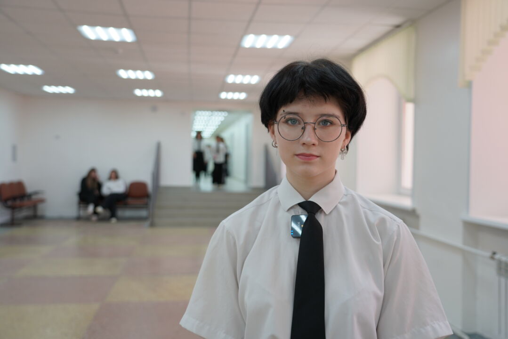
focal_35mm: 36
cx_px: 254
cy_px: 170
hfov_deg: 53.1
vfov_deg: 36.9
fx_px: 508
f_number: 4
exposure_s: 1/160
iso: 320
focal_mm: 36
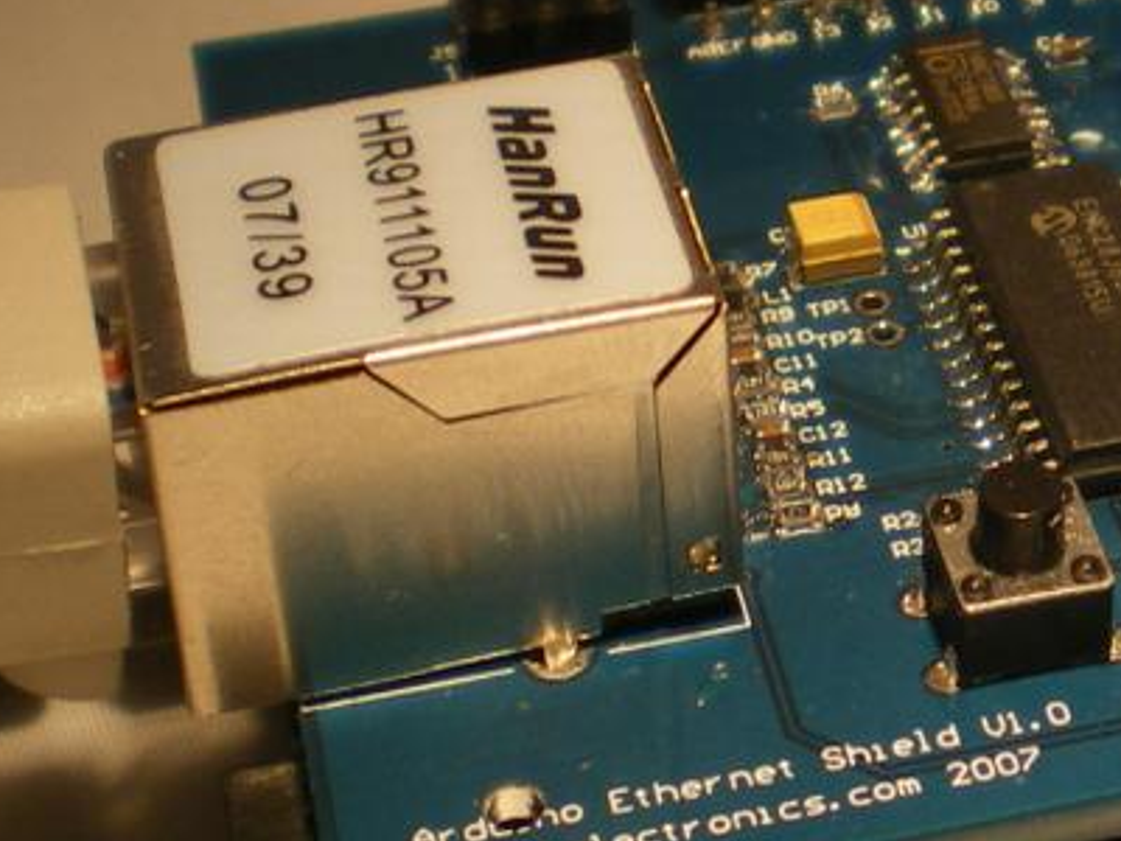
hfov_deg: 26.2
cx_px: 986
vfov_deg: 20.4
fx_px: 2332
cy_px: 519
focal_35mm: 72
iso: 80
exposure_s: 1/50
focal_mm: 6.3
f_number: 3.1
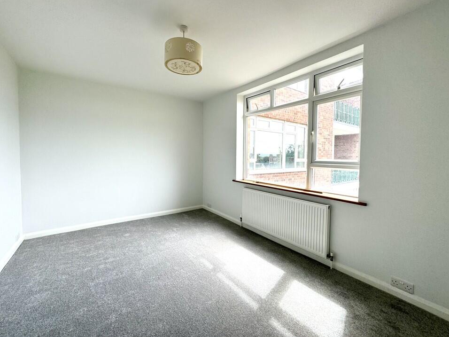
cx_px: 218
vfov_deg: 81.7
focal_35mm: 15
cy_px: 163
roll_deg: -0.7
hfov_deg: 98.1
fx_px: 195
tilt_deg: -3.0
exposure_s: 1/338
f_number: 2.2
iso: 40
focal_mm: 2.22
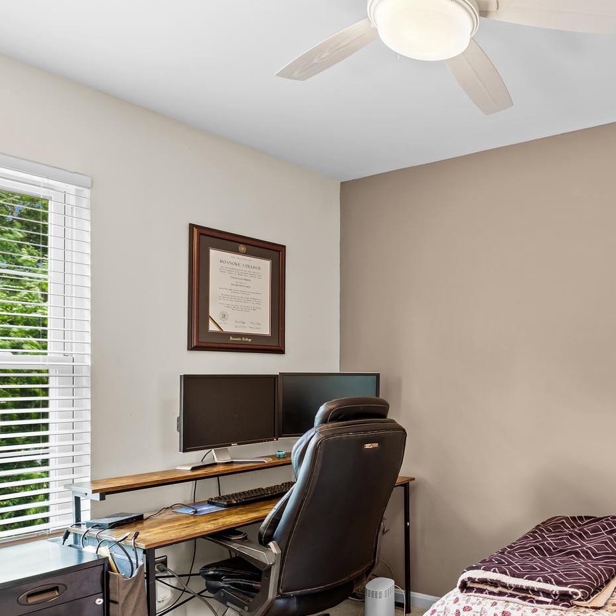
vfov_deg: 53.4
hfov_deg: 49.1
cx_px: 536
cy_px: 386
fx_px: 604
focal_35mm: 30
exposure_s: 2
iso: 100
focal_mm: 16
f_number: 9
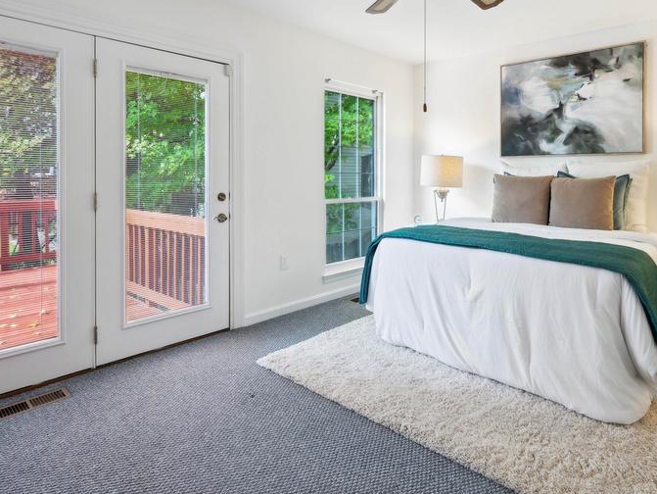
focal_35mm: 23
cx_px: 368
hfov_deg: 74.2
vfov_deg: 58.6
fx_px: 432
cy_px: 180
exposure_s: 1/50
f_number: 7.1
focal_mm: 15.5
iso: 400
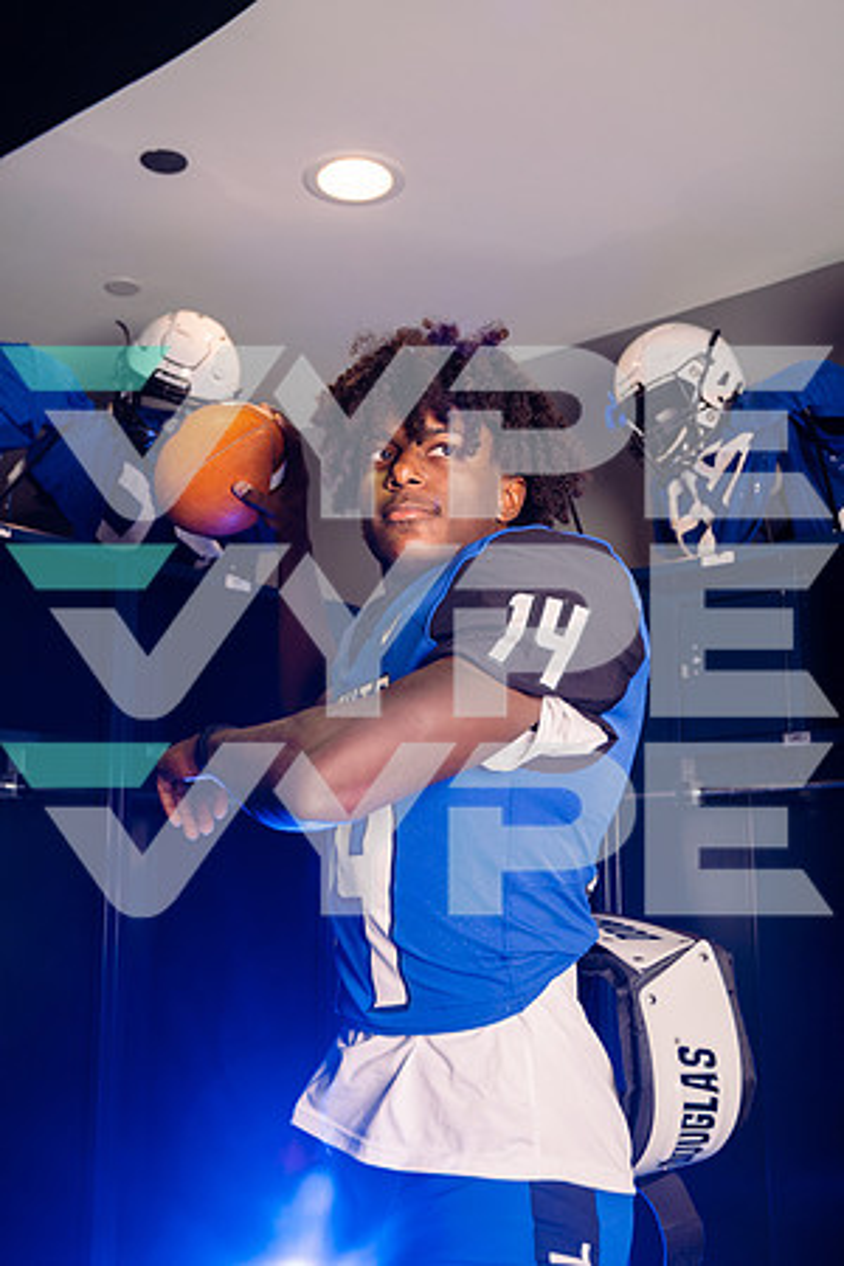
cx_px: 422
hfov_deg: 33.4
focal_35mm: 40
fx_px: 1407
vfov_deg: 48.5
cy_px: 633
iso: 320
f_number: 4.5
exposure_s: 1/250
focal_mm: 40
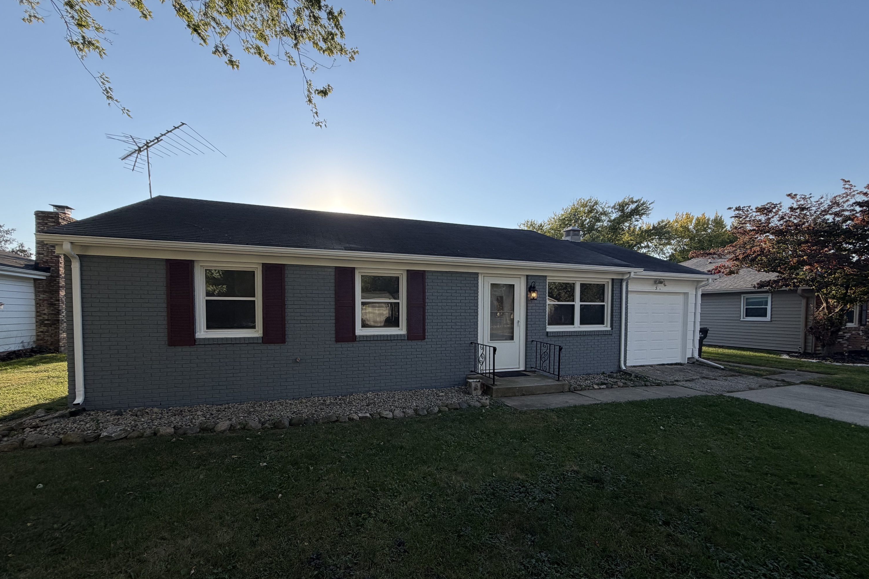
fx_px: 362
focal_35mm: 15
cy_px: 326
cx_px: 436
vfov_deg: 77.0
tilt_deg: -2.2
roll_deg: -0.5
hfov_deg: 100.4
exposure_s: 1/770
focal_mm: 2.22
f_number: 2.2
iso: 40
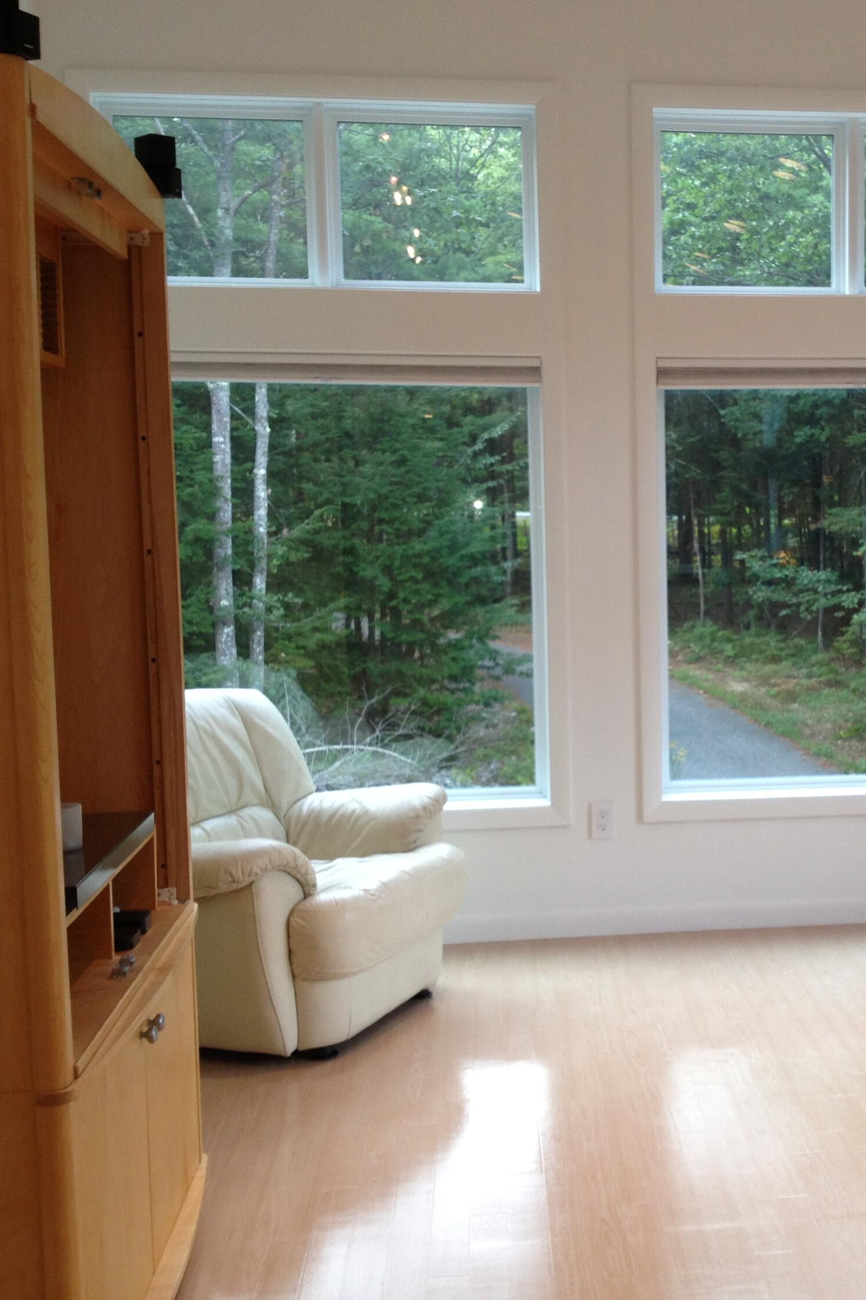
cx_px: 738
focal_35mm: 49
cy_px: 649
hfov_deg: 26.8
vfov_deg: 40.3
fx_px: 1768
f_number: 2.4
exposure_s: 1/30
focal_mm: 4.28
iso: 50
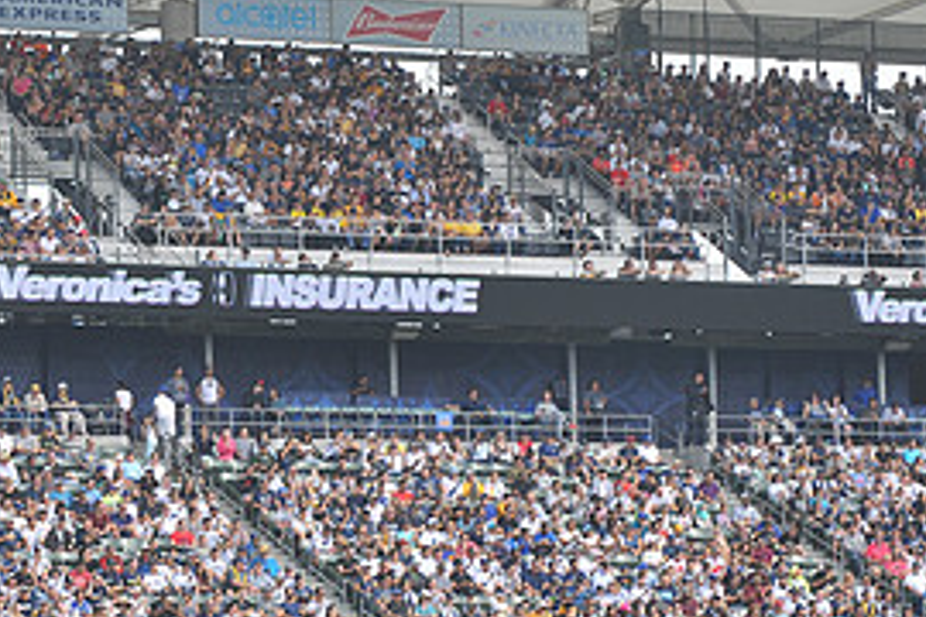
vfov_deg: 6.7
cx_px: 161
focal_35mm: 204
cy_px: 346
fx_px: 5247
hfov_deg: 10.1
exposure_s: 1/200
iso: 200
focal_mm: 95
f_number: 7.1
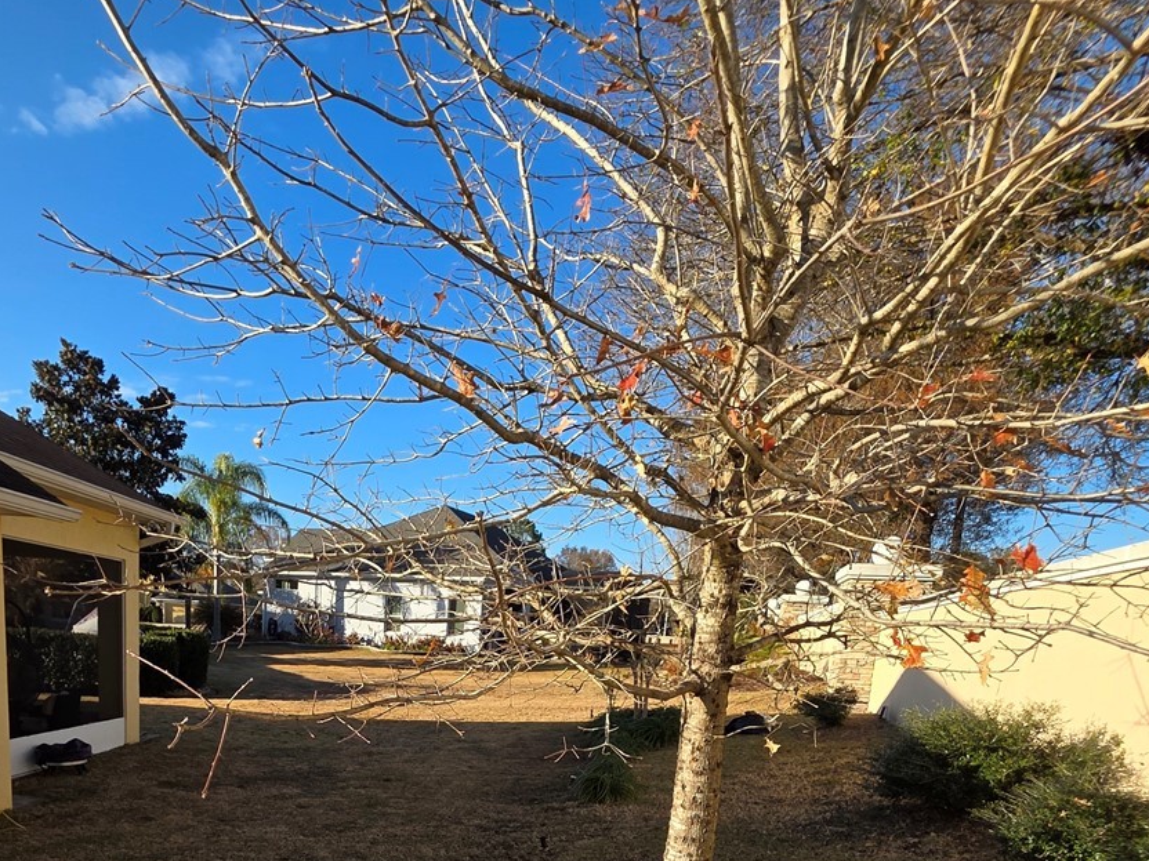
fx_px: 830
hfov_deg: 68.4
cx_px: 434
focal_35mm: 25
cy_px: 798
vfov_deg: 48.3
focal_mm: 2.2
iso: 40
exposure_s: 1/1304
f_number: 1.9
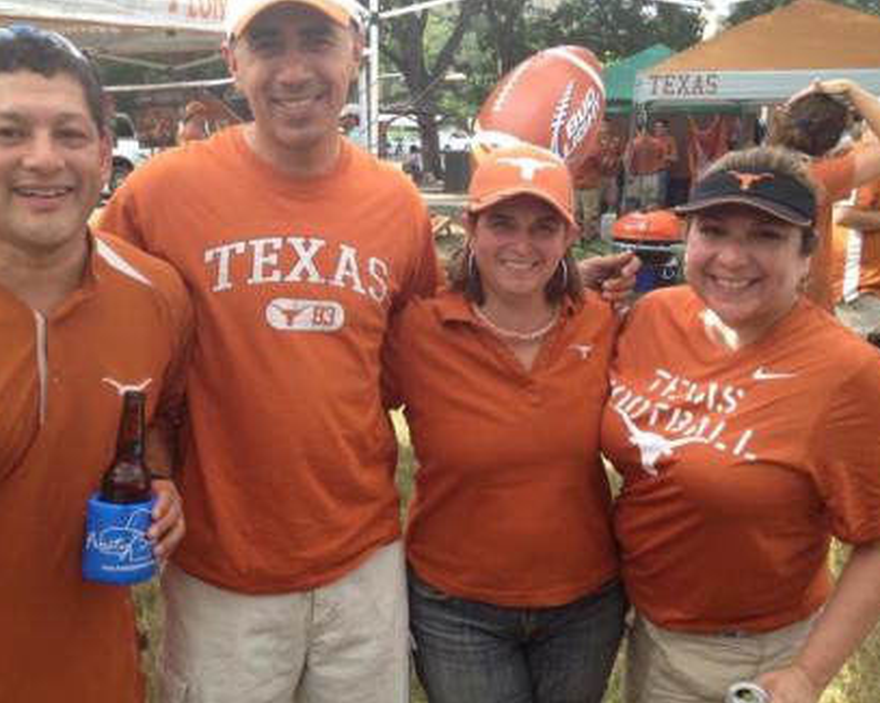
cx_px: 381
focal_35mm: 42
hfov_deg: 43.8
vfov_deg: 35.6
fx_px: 1093
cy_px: 352
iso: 64
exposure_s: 1/351
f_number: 2.4
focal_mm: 4.28
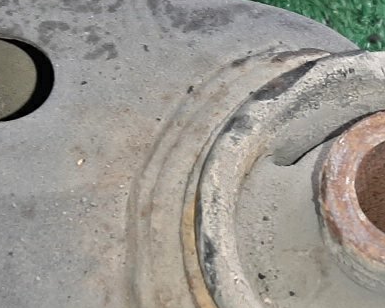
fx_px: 1082
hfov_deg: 19.1
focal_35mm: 95
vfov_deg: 16.0
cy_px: 276
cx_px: 450
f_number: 1.7
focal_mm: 3.93
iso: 123
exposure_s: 1/50
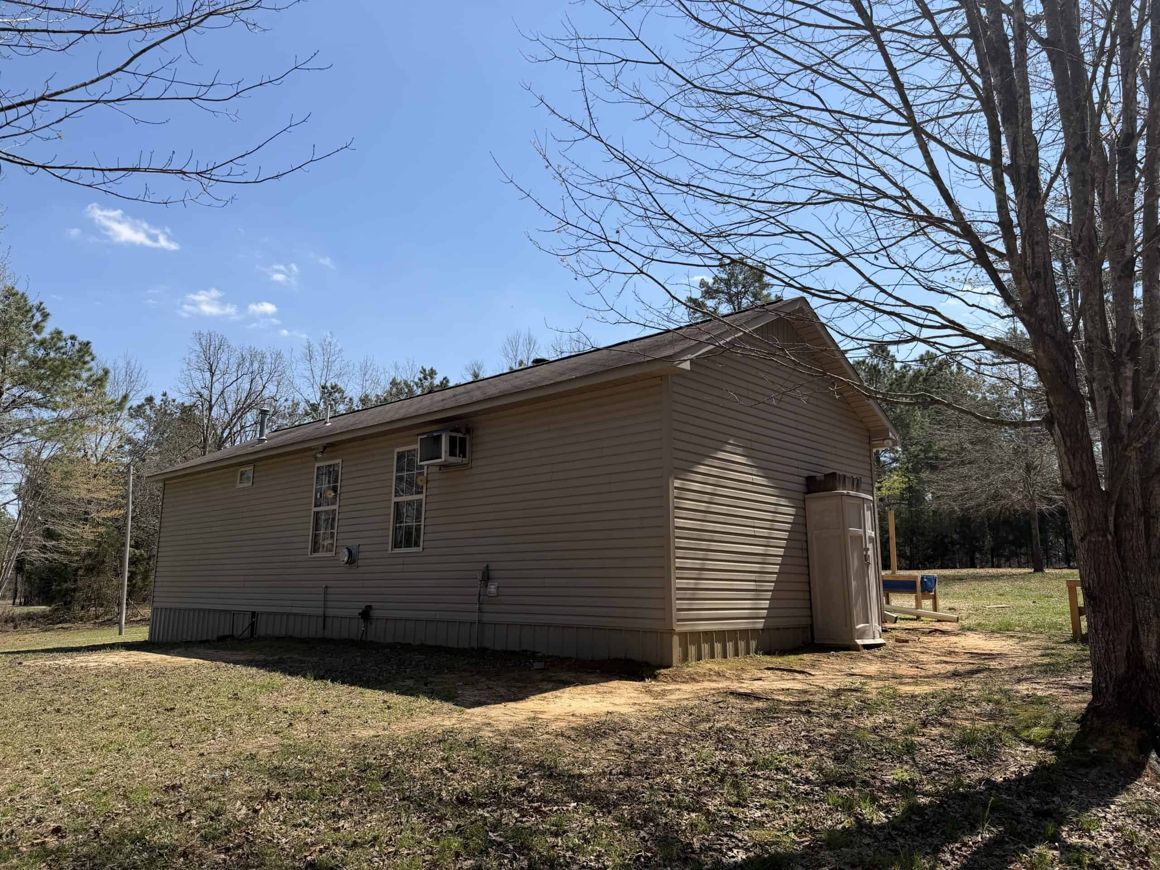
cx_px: 580
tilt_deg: +11.1
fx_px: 804
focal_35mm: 24
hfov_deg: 71.6
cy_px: 435
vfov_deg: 56.8
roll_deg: +1.4
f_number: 1.78
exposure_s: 1/4673
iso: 80
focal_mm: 6.76
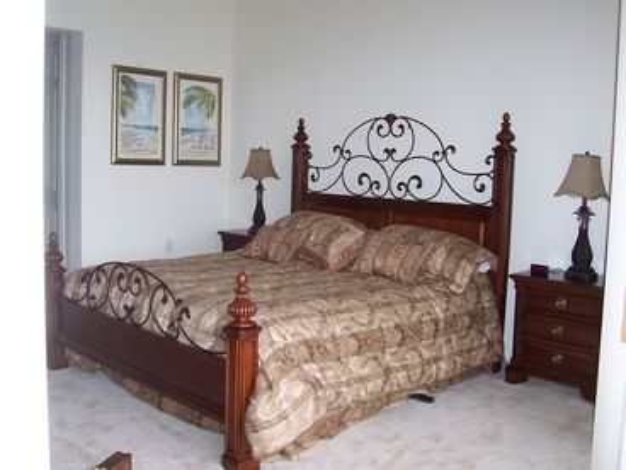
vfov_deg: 38.7
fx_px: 669
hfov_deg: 50.1
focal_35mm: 37
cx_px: 313
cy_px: 235
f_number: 2.8
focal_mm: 5.6
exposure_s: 1/60
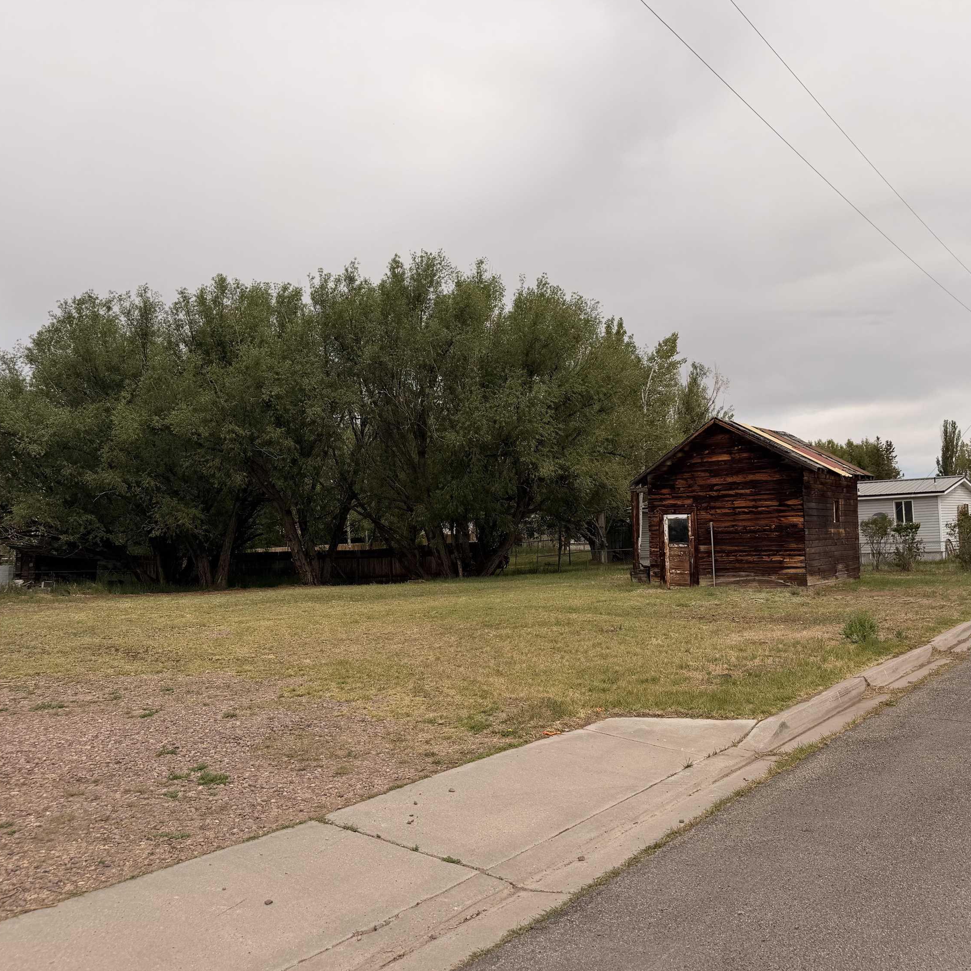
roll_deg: +0.2
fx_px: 920
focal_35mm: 29
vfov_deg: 55.6
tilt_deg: +2.1
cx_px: 582
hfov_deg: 55.2
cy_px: 493
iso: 80
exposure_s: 1/7353
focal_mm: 6.76
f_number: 1.78
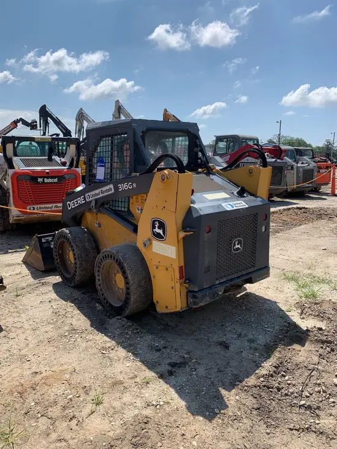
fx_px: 337
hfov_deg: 53.1
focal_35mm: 26
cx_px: 168
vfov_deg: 67.3
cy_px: 224
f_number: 1.8
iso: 25
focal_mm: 4.25
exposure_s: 1/2755
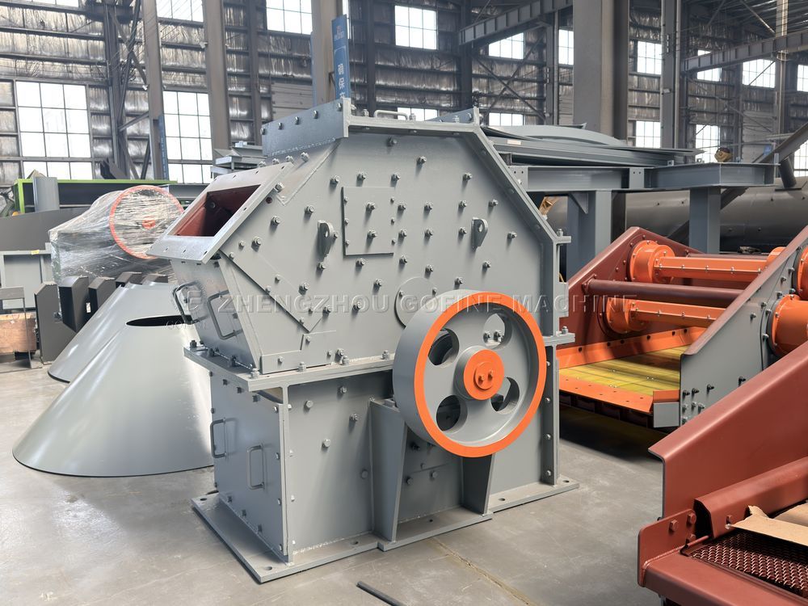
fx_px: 700
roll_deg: +1.3
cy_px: 303
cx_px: 404
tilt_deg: -7.2
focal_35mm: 30
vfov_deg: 46.8
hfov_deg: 60.0
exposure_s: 1/177
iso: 64
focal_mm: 6.76
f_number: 1.78
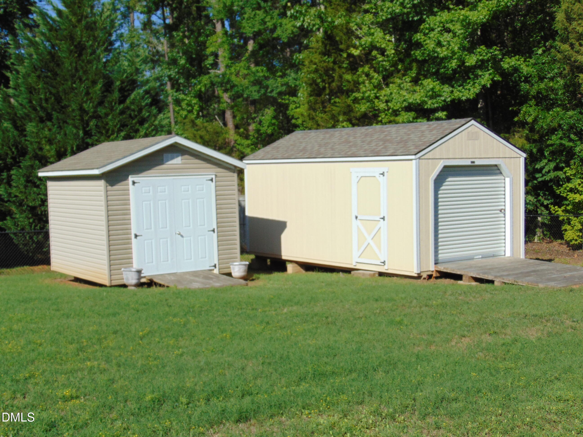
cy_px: 218
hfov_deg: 38.2
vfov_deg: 29.1
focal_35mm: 50
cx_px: 292
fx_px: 842
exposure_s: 1/250
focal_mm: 9
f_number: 9
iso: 80
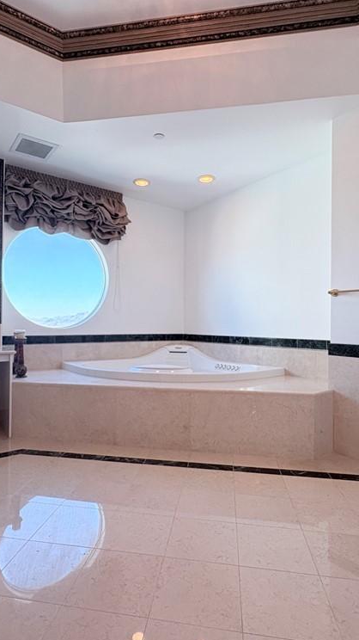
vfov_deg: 83.9
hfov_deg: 53.5
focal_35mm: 21
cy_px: 316
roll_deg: -0.4
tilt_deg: +1.2
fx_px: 356
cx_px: 167
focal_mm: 2.22
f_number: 2.2
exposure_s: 1/120
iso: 160
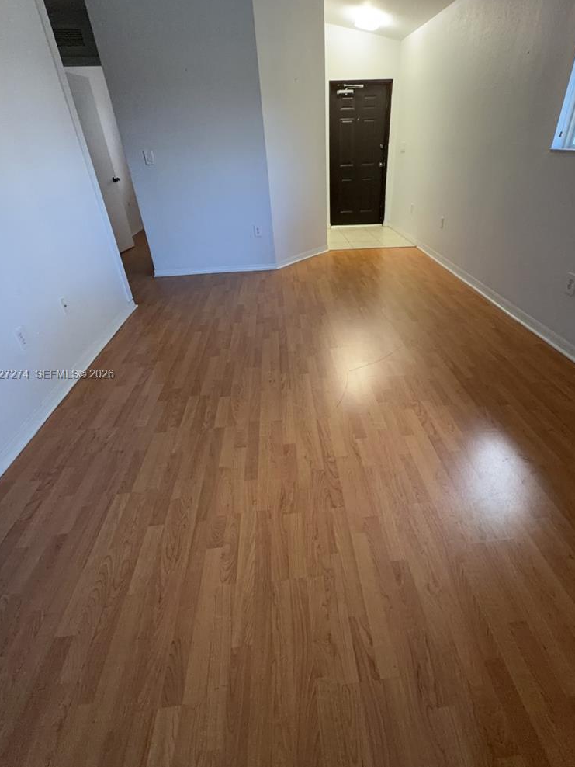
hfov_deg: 74.5
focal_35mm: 17
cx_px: 320
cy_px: 375
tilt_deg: -32.4
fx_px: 377
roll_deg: +1.7
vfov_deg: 91.0
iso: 200
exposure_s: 1/30
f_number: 2.2
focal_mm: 2.22
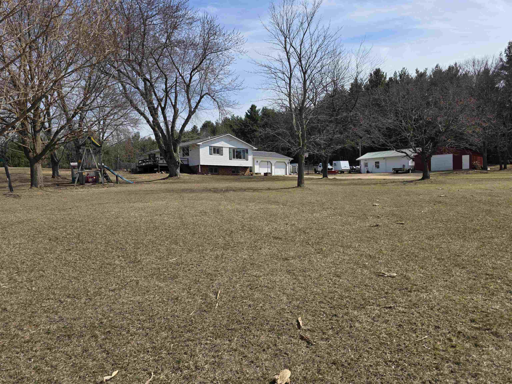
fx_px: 340
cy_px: 192
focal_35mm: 23
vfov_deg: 58.9
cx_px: 256
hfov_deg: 73.9
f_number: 1.7
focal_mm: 6.3
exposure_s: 1/7061
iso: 80
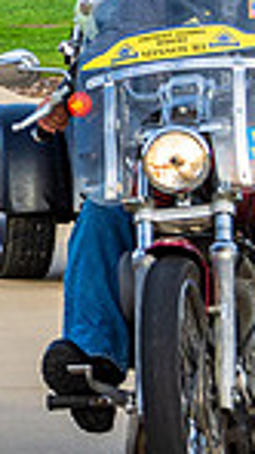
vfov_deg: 5.3
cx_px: -870
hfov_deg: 2.8
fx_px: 4940
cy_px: -34
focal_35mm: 410
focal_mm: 50
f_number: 10
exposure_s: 1/400
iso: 400
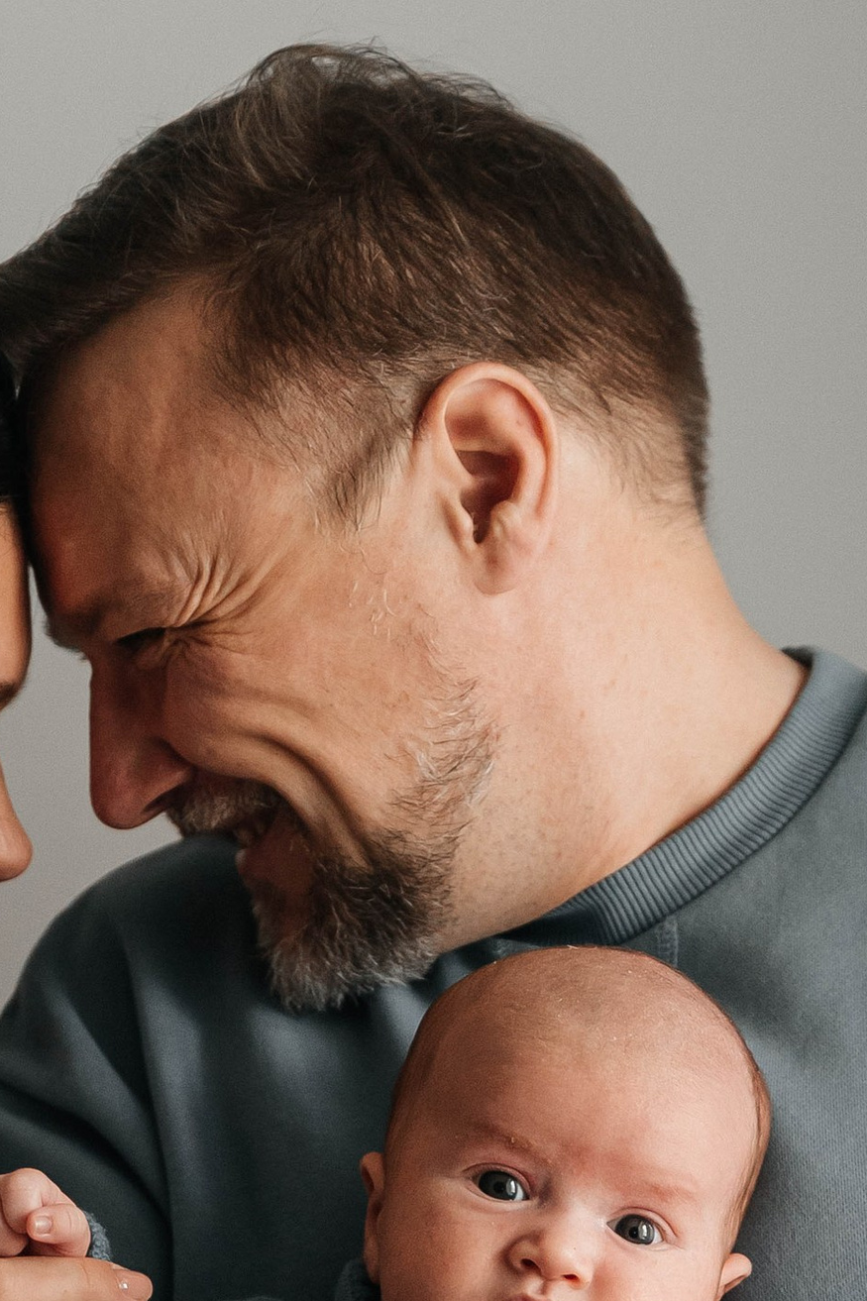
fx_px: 5600
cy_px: 1221
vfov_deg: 13.1
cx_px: 121
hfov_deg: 8.8
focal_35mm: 155
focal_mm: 53
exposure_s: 1/125
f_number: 3.2
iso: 1250
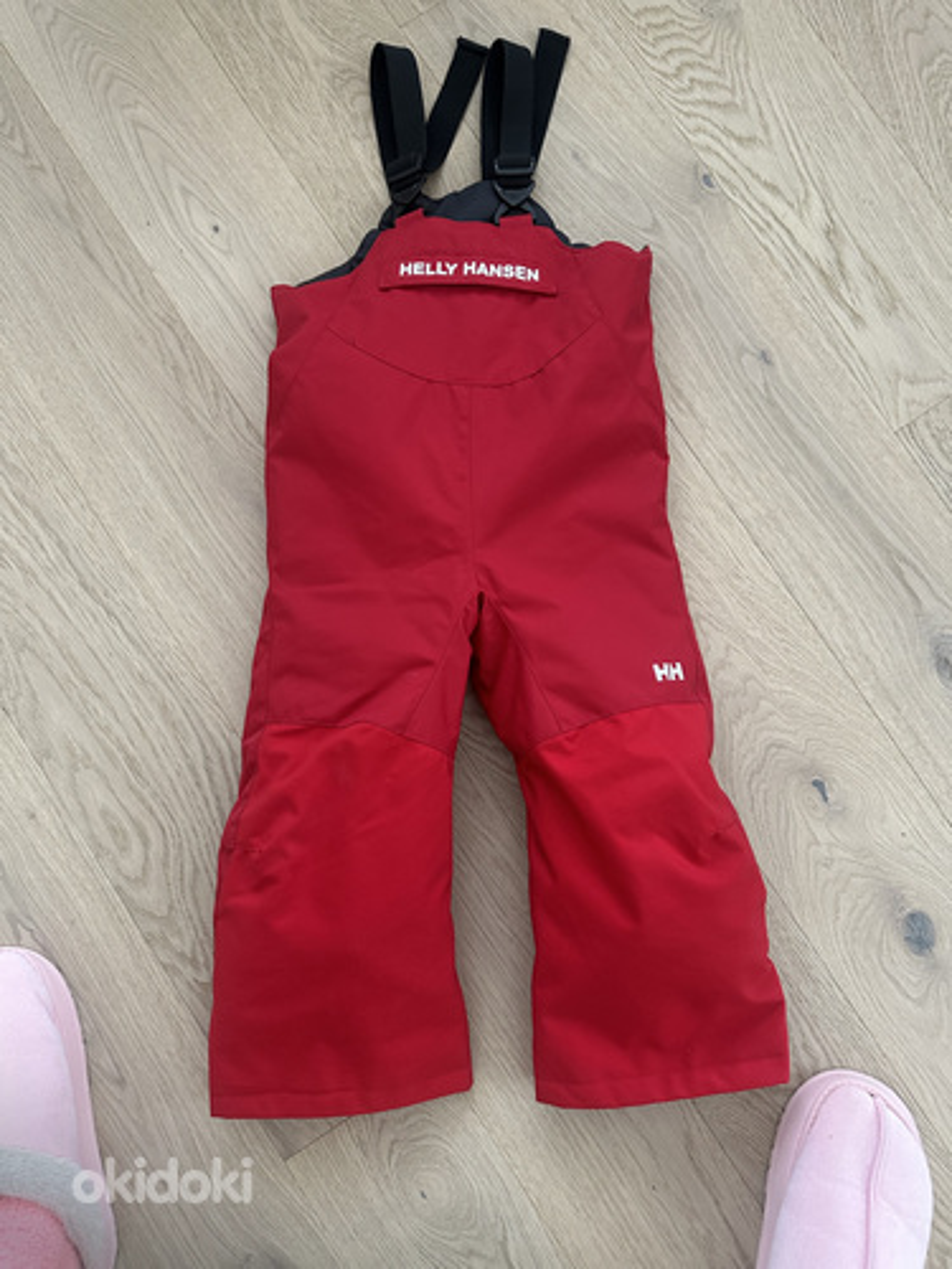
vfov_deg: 71.6
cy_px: 634
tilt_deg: -86.3
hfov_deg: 56.8
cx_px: 476
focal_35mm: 24
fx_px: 880
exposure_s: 1/60
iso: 320
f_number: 1.78
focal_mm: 6.86
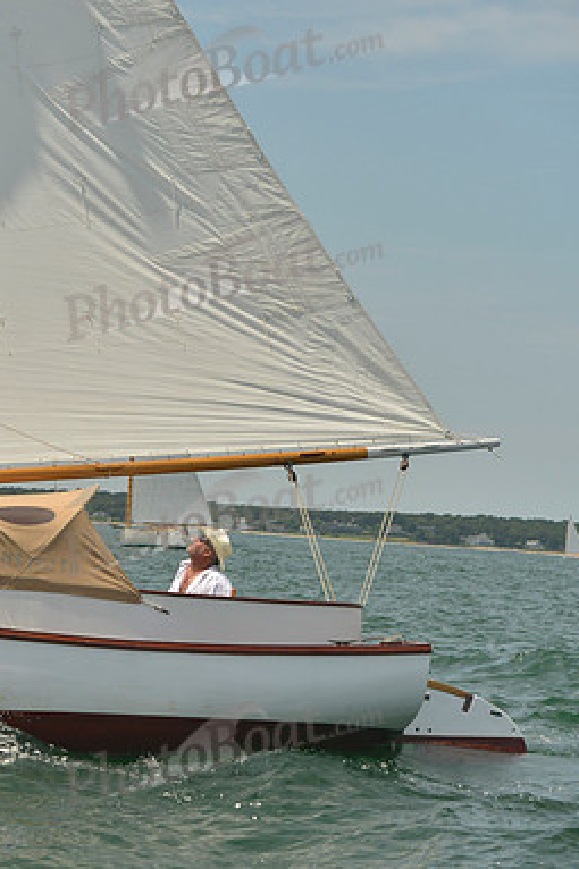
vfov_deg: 19.3
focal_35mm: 106
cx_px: -52
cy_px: 432
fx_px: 2559
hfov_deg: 12.7
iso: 400
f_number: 5.6
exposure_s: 1/1600
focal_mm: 70
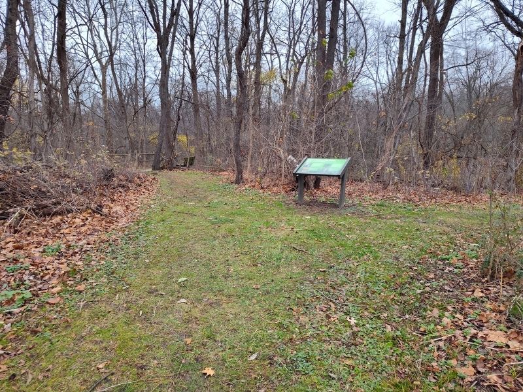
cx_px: 262
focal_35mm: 23
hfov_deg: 73.9
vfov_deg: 58.9
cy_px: 196
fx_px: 347
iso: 100
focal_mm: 5.56
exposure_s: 1/202
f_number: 1.8
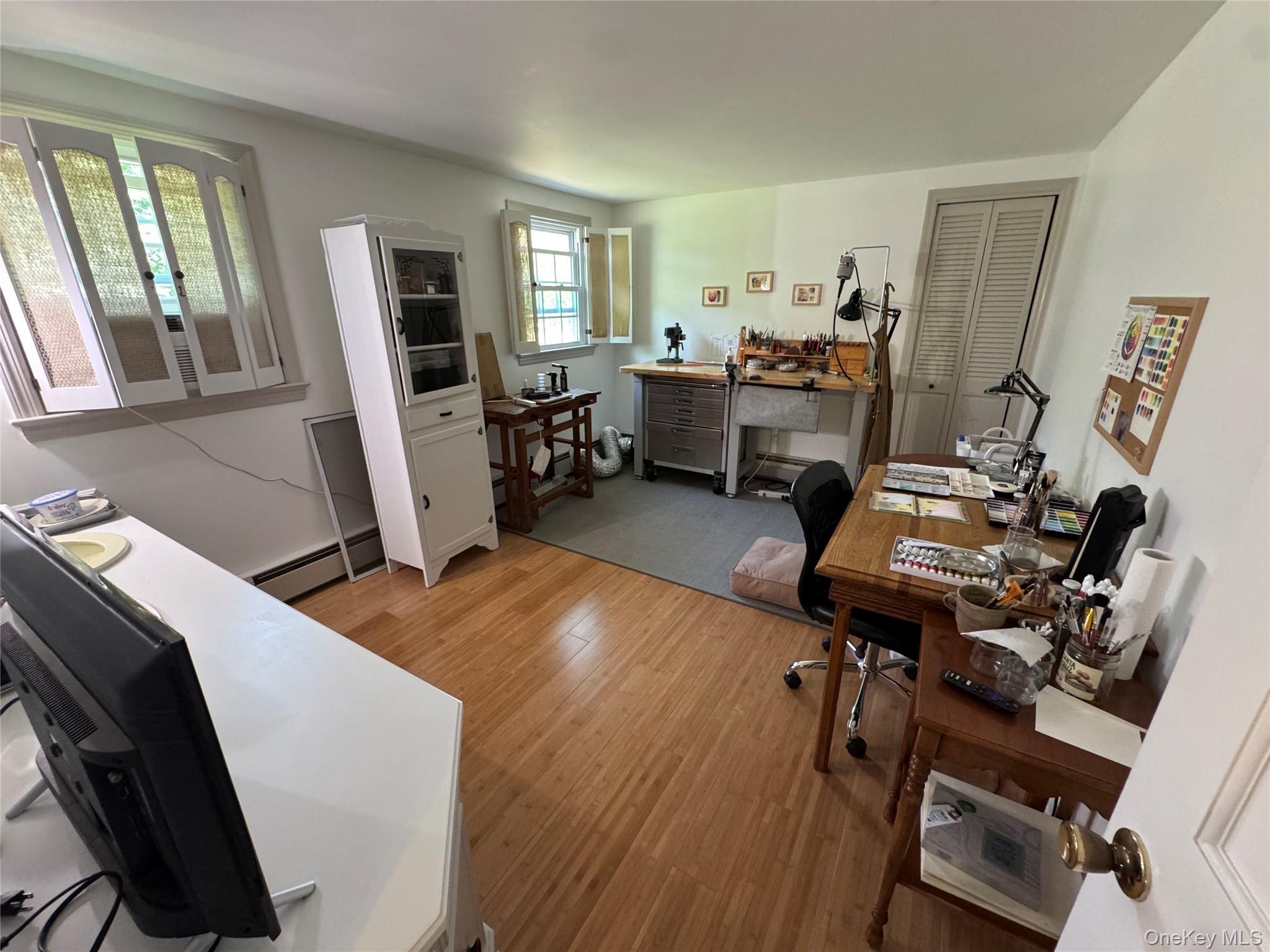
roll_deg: -0.3
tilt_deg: -20.0
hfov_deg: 102.1
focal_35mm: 14
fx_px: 514
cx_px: 635
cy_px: 476
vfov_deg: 85.7
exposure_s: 1/60
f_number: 2.2
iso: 500
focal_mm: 2.22
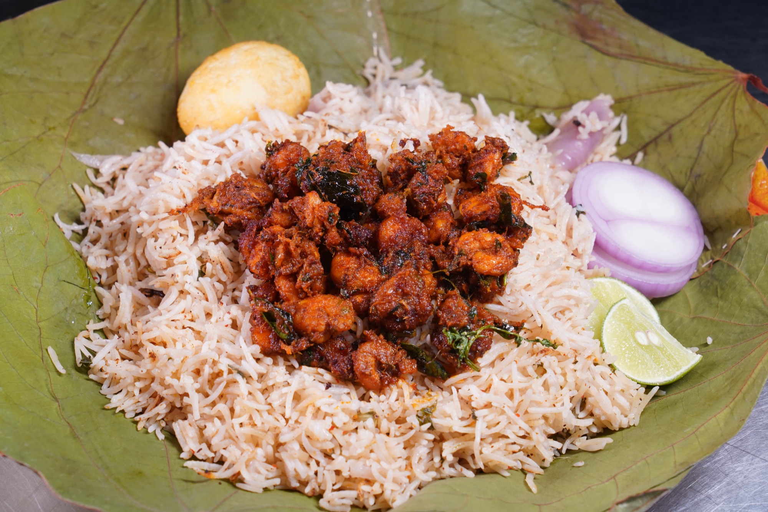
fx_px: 2240
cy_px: 256
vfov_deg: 13.0
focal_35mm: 105
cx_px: 384
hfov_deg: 19.5
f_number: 6.3
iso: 800
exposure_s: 1/160
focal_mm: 70
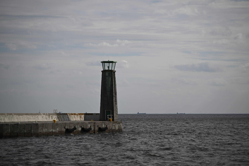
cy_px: 83
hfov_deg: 17.1
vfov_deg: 11.4
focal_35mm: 120
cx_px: 124
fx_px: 830
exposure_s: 1/3200
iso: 100
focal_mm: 120
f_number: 4
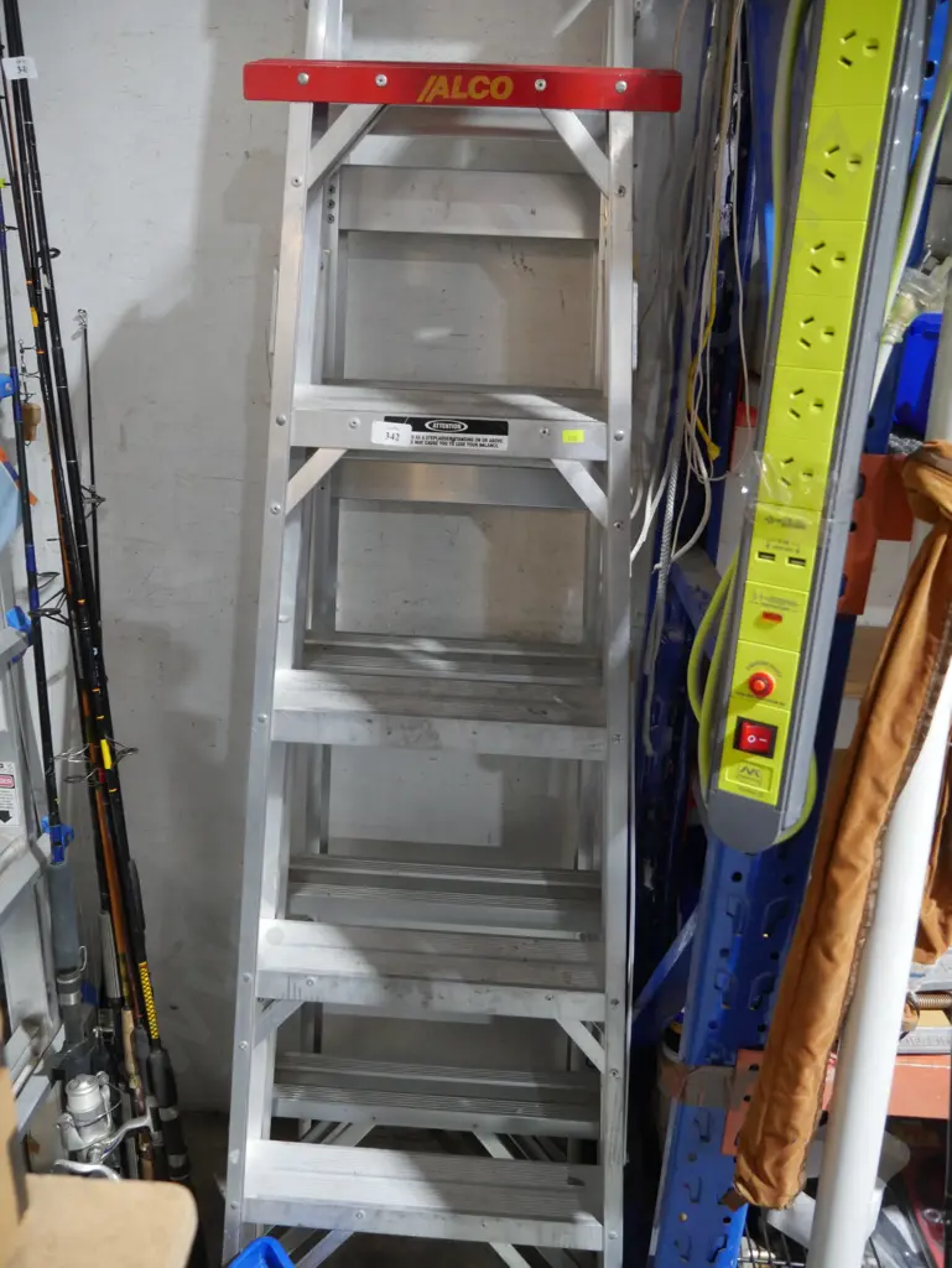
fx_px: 1026
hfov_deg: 49.8
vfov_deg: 63.4
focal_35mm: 28
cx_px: 476
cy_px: 634
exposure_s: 1/60
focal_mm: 14
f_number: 3.5
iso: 1600
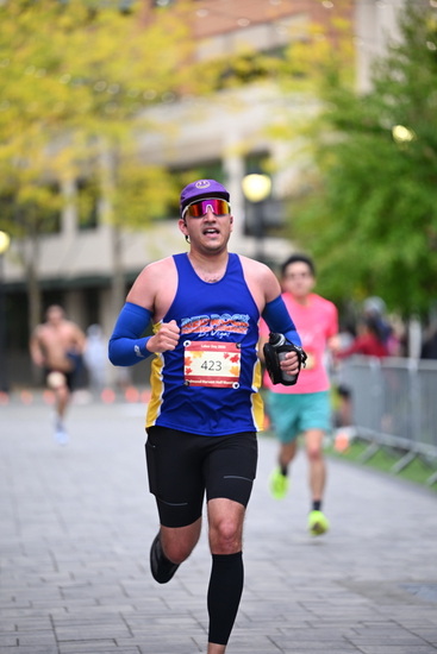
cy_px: 327
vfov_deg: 13.7
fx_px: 2729
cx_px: 218
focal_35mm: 150
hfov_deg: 9.2
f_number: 2.8
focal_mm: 150
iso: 1000
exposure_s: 1/1600
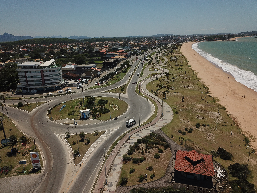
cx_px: 128
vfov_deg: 53.1
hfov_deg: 67.3
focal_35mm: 26
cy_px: 96
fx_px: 193
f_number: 2.2
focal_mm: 4.73
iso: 100
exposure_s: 1/4115
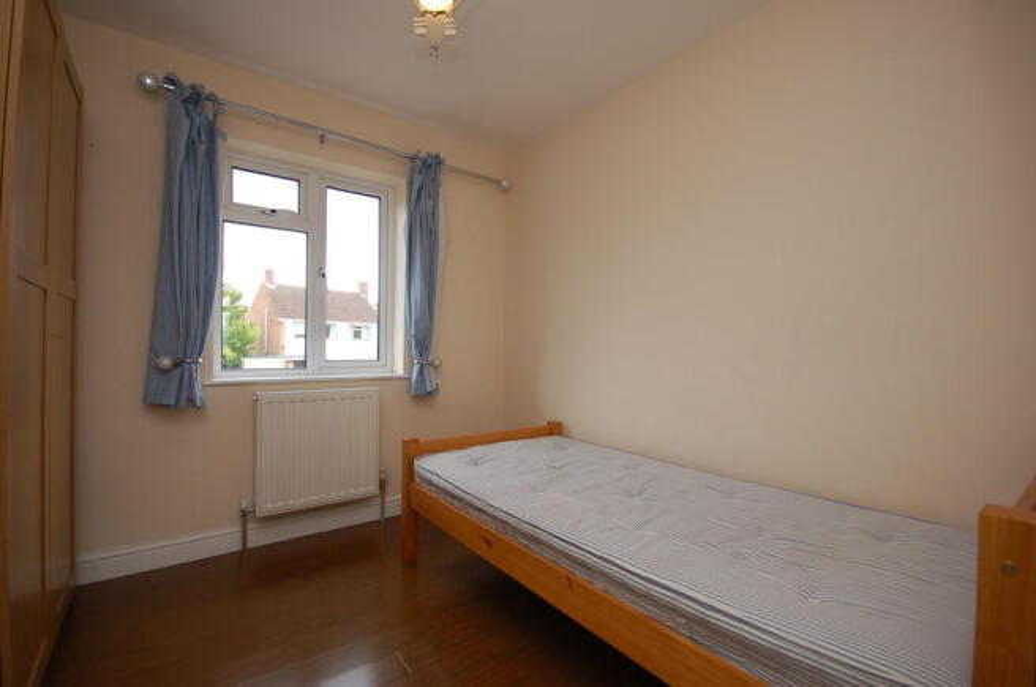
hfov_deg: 100.5
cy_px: 344
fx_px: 431
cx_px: 518
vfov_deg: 77.1
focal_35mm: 15
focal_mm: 10
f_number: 4.5
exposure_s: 1/80
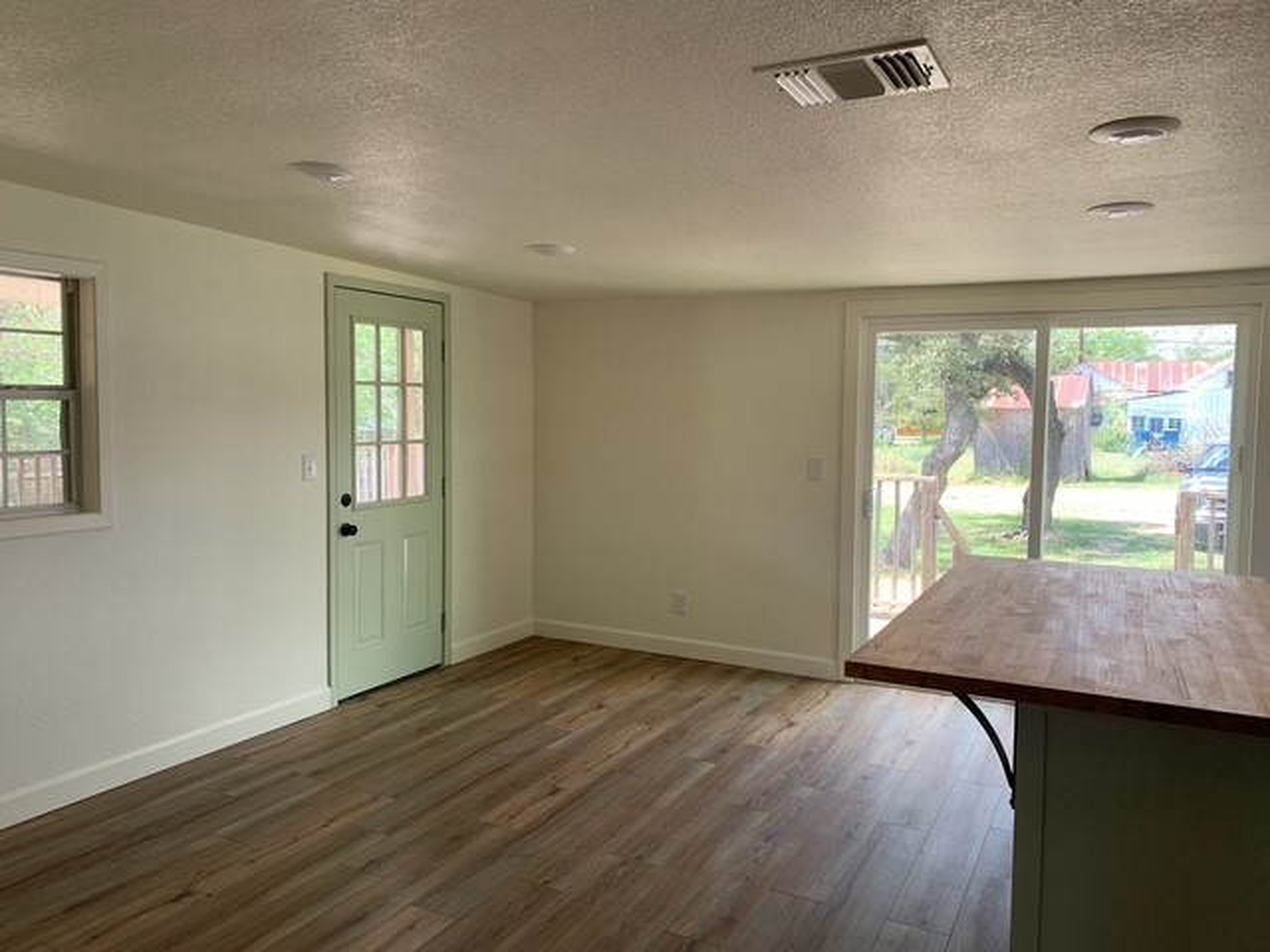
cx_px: 635
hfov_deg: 67.3
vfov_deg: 53.1
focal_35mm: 26
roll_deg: -0.1
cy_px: 476
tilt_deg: -4.7
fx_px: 954
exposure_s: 1/121
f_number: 1.8
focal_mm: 4.25
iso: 50
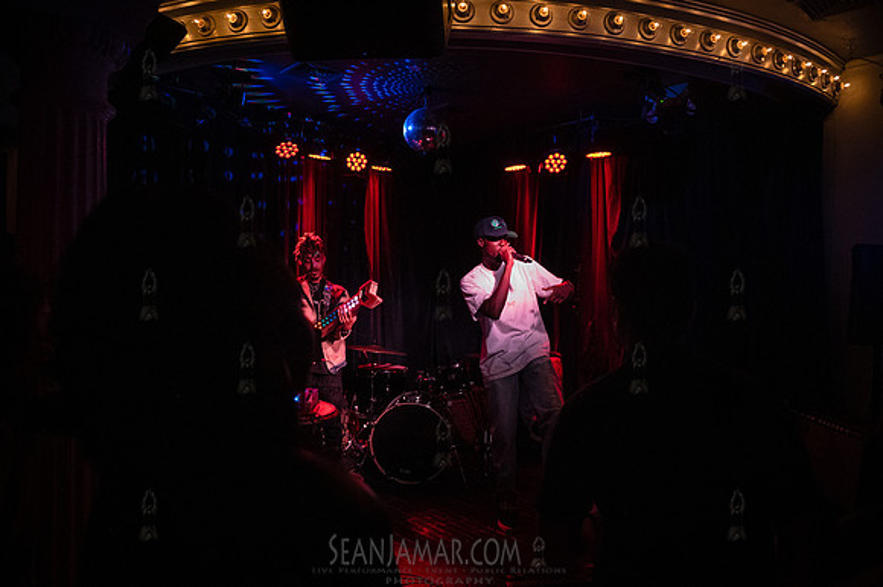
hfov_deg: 73.8
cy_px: 294
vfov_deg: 53.1
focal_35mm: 24
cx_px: 442
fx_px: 588
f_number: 3.5
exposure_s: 1/250
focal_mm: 24
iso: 12800
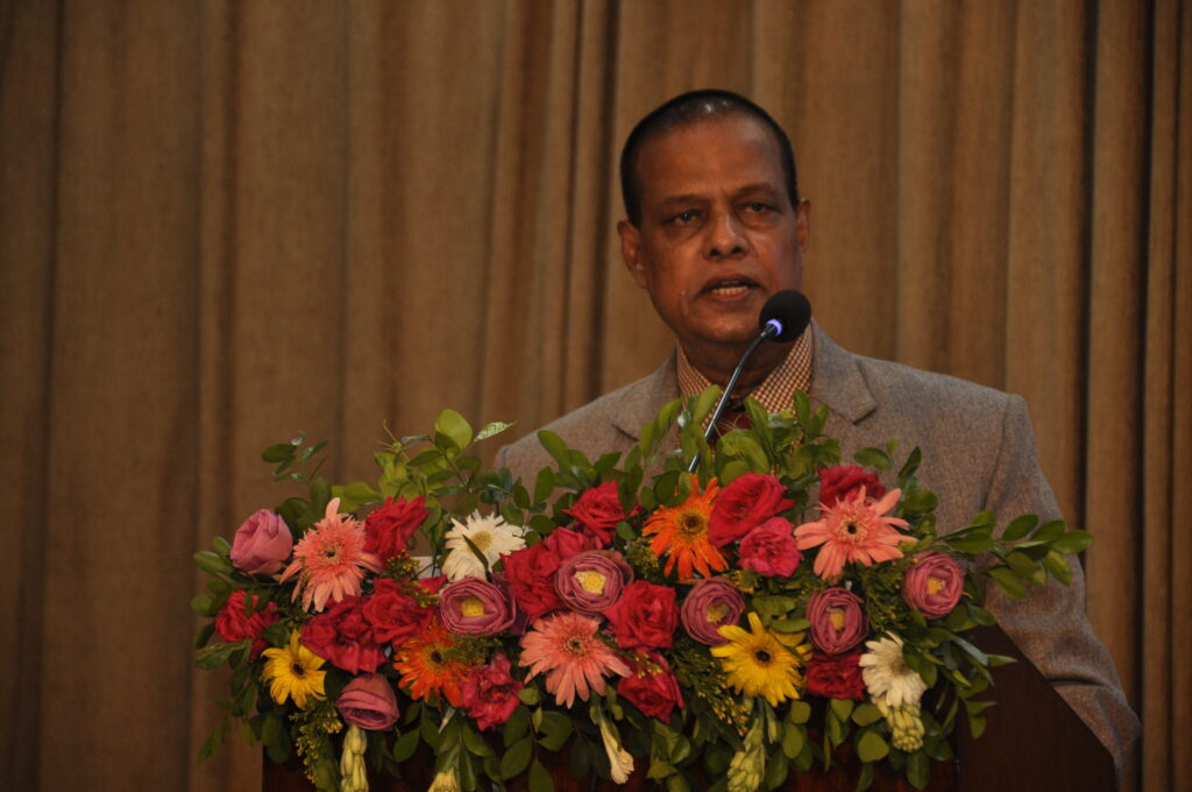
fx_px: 5208
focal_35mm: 158
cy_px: 396
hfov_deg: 13.1
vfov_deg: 8.7
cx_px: 596
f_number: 5.6
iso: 640
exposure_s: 1/80
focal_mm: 105
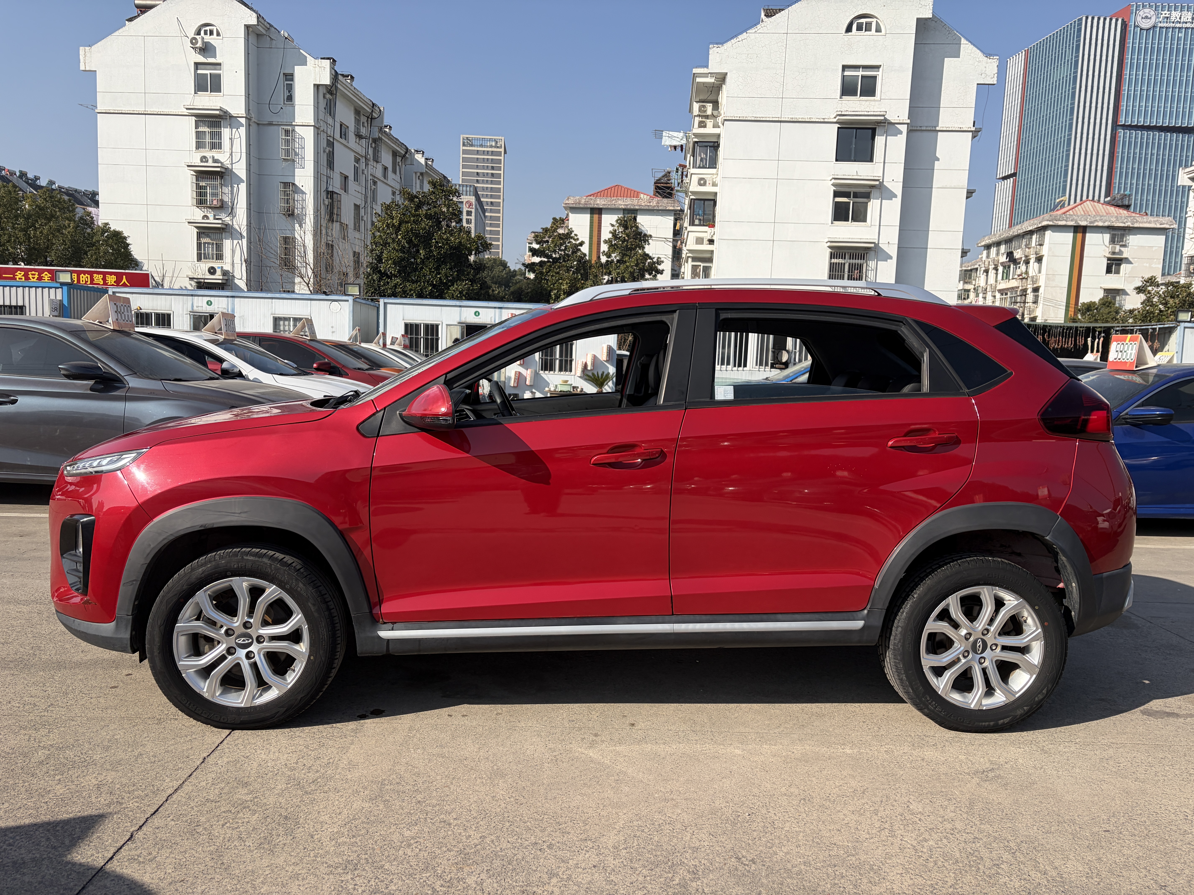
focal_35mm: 26
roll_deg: -1.7
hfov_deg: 67.3
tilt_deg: -6.5
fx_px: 897
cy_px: 448
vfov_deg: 53.1
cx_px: 597
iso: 64
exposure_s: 1/4329
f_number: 1.6
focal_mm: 5.96
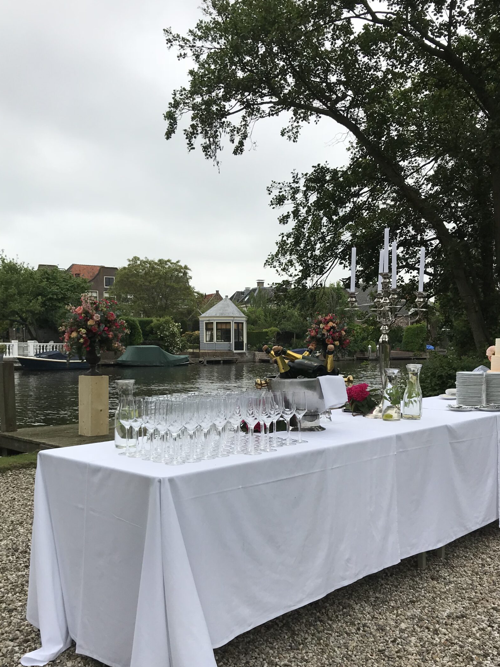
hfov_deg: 41.8
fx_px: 655
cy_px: 398
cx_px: 251
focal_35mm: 34
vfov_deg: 53.6
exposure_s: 1/1408
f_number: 1.8
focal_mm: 3.99
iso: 20
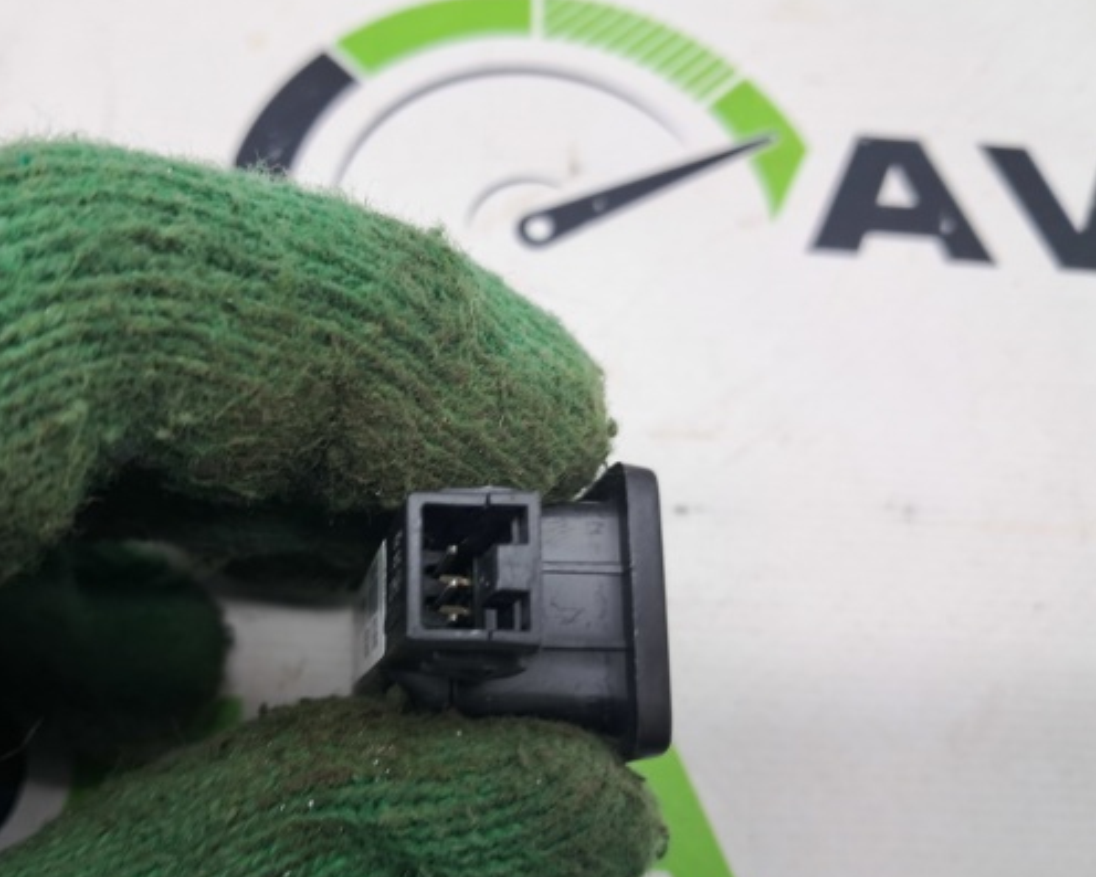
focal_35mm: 34
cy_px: 516
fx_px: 1103
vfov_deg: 43.2
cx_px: 415
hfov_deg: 52.3
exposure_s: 1/50
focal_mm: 4
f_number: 1.8
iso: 50
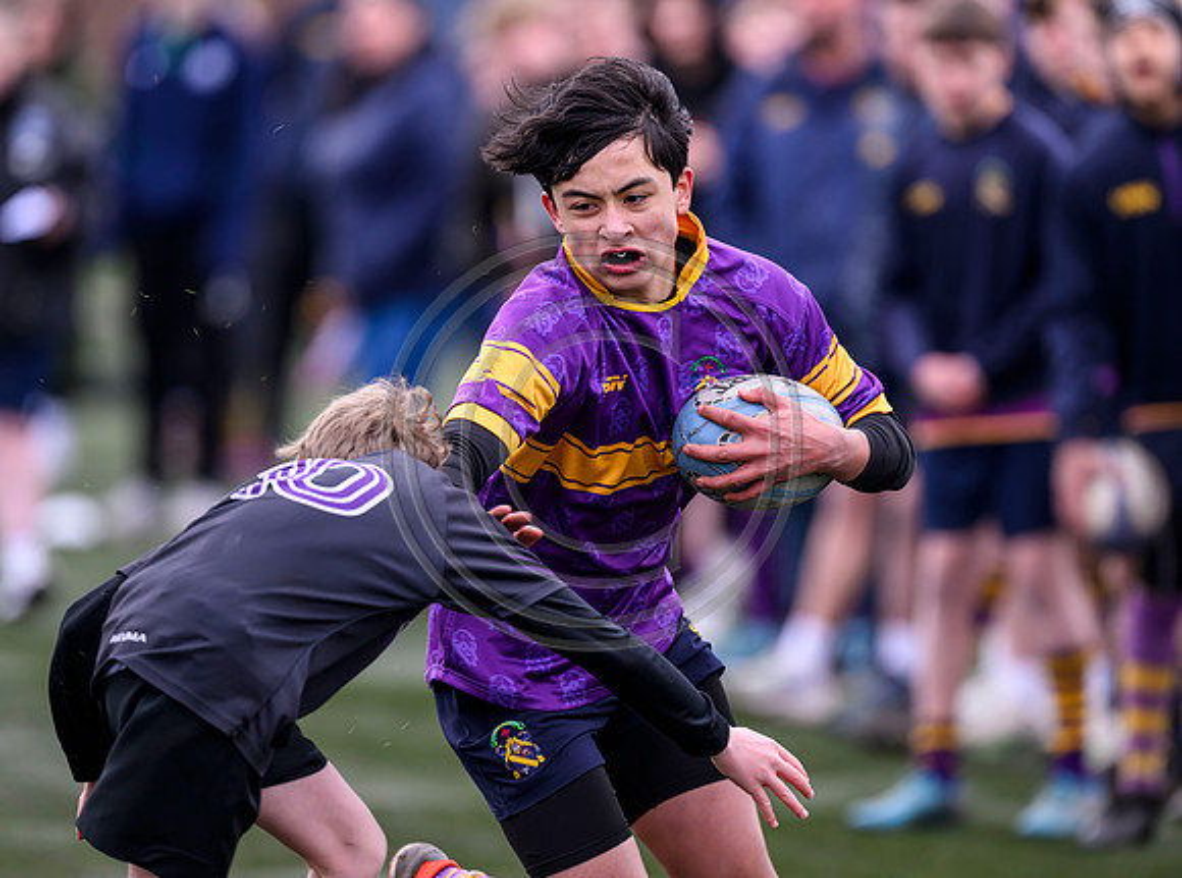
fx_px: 14896
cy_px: 431
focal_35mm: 438
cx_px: 511
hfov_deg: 4.5
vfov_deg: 3.4
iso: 500
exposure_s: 1/1250
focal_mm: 400
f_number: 3.5
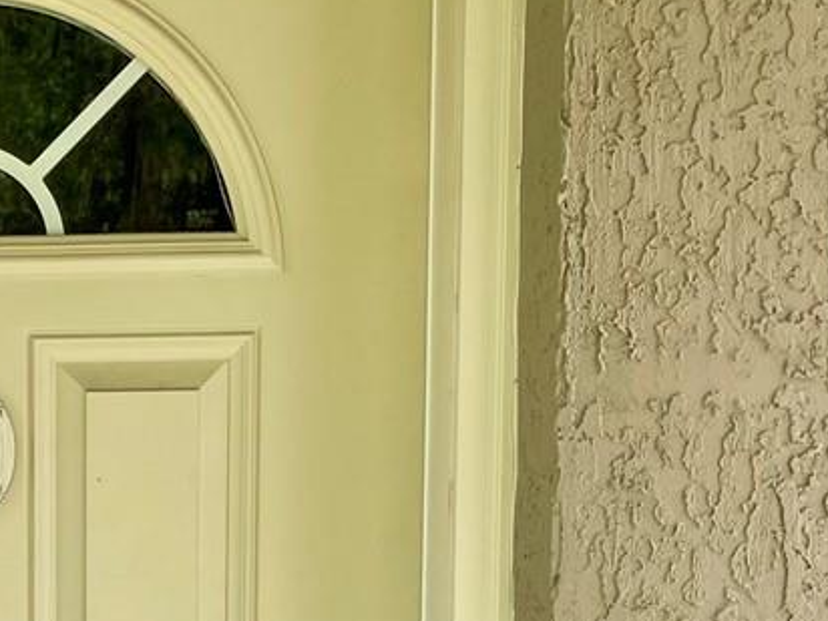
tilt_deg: -7.3
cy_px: 828
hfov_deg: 19.4
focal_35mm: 97
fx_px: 2320
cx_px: -82
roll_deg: +0.9
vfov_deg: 14.5
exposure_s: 1/801
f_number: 1.6
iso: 32
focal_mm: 5.1
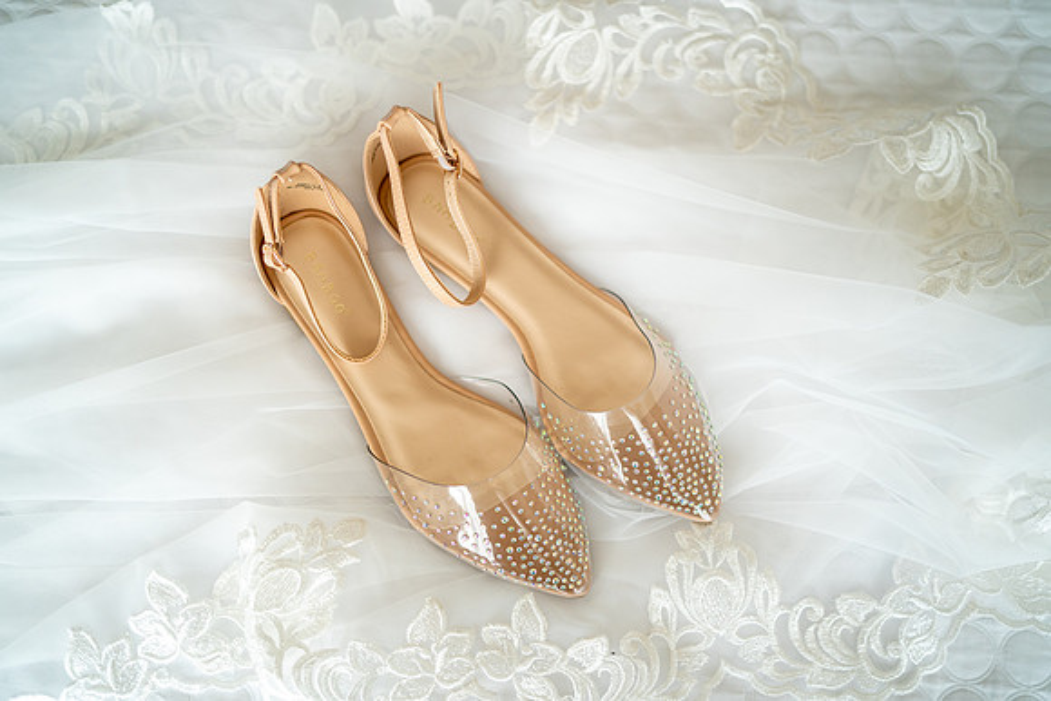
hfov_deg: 39.6
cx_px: 526
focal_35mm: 50
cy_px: 350
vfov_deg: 27.0
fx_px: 1460
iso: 400
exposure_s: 1/1000
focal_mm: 50
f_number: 1.4
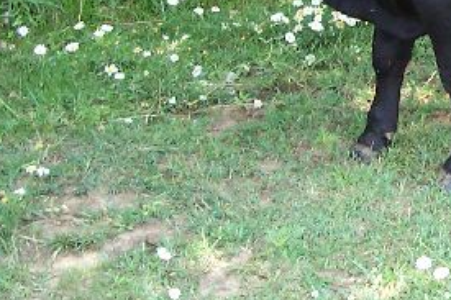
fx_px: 1402
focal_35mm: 112
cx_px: 554
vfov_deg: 12.0
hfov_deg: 17.4
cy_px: -39
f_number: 2.8
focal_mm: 5.6
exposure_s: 1/250
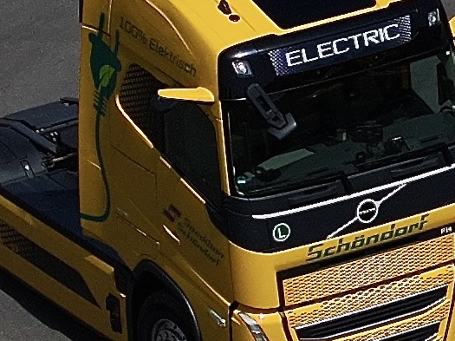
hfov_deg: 3.6
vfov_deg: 2.8
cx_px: 1085
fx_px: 7067
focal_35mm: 538
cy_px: 72
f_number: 2.8
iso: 110
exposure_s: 1/6400
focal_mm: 19.35
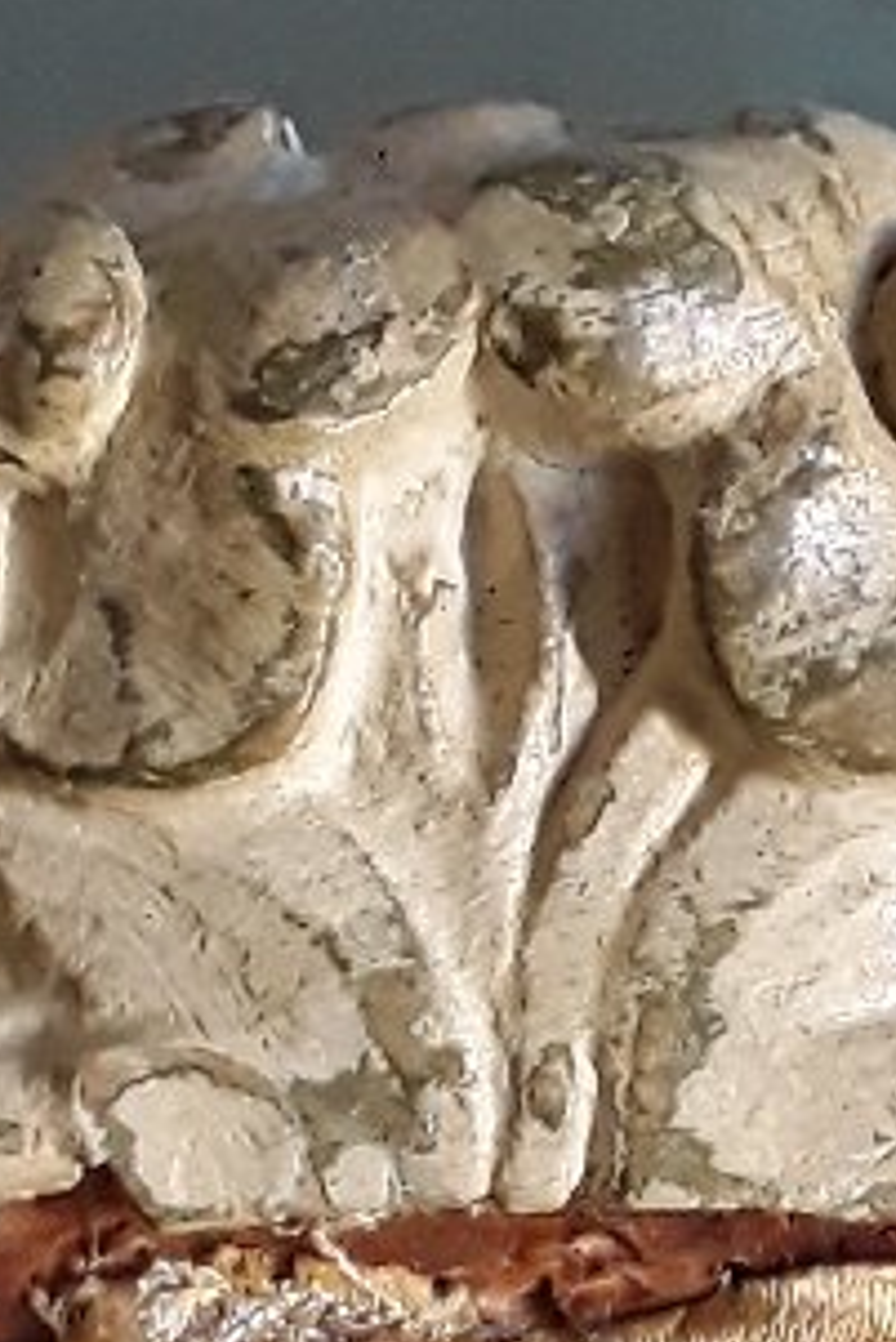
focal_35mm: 112
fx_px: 4176
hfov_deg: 12.2
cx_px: 651
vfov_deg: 18.2
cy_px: 860
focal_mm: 2.91
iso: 200
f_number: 1.9
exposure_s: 1/33
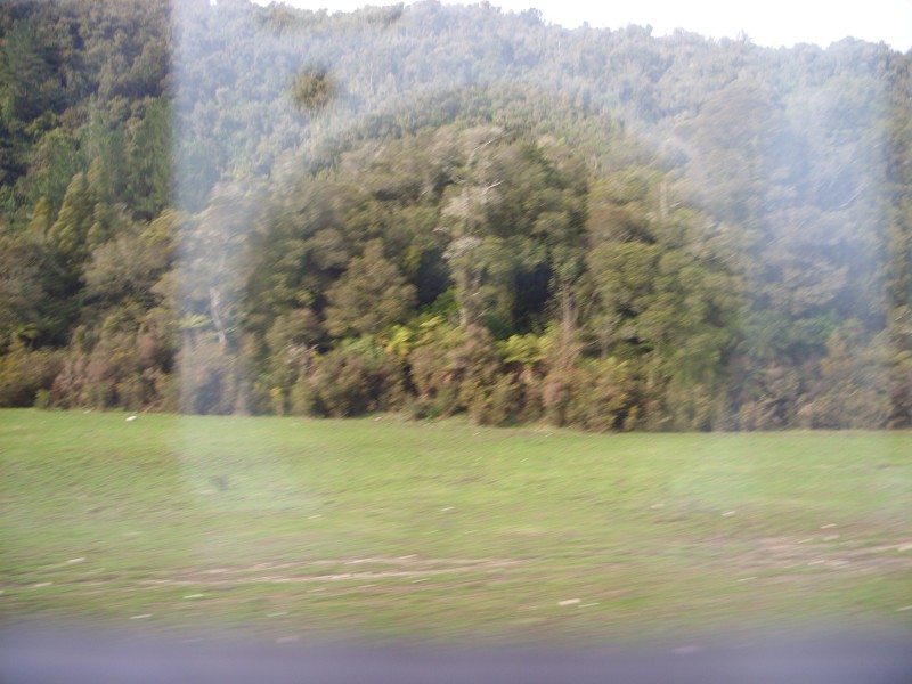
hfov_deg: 49.0
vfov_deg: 37.7
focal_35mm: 38
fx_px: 1001
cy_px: 342
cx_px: 456
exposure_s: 1/61
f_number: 2.8
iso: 50
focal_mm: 7.8
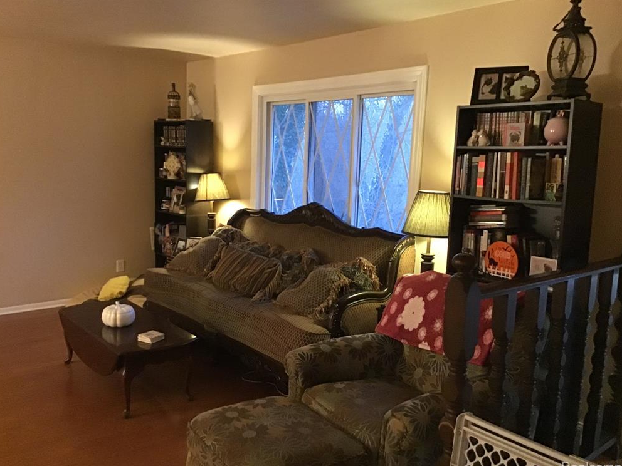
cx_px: 304
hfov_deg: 56.8
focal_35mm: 32
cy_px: 237
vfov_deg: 44.2
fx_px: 575
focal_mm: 3.3
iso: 500
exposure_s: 1/15
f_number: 2.4
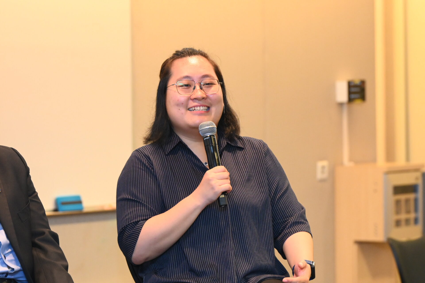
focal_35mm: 187
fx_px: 2207
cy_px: 142
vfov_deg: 7.3
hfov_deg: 11.0
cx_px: 212
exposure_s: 1/100
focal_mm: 125
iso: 3200
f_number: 4
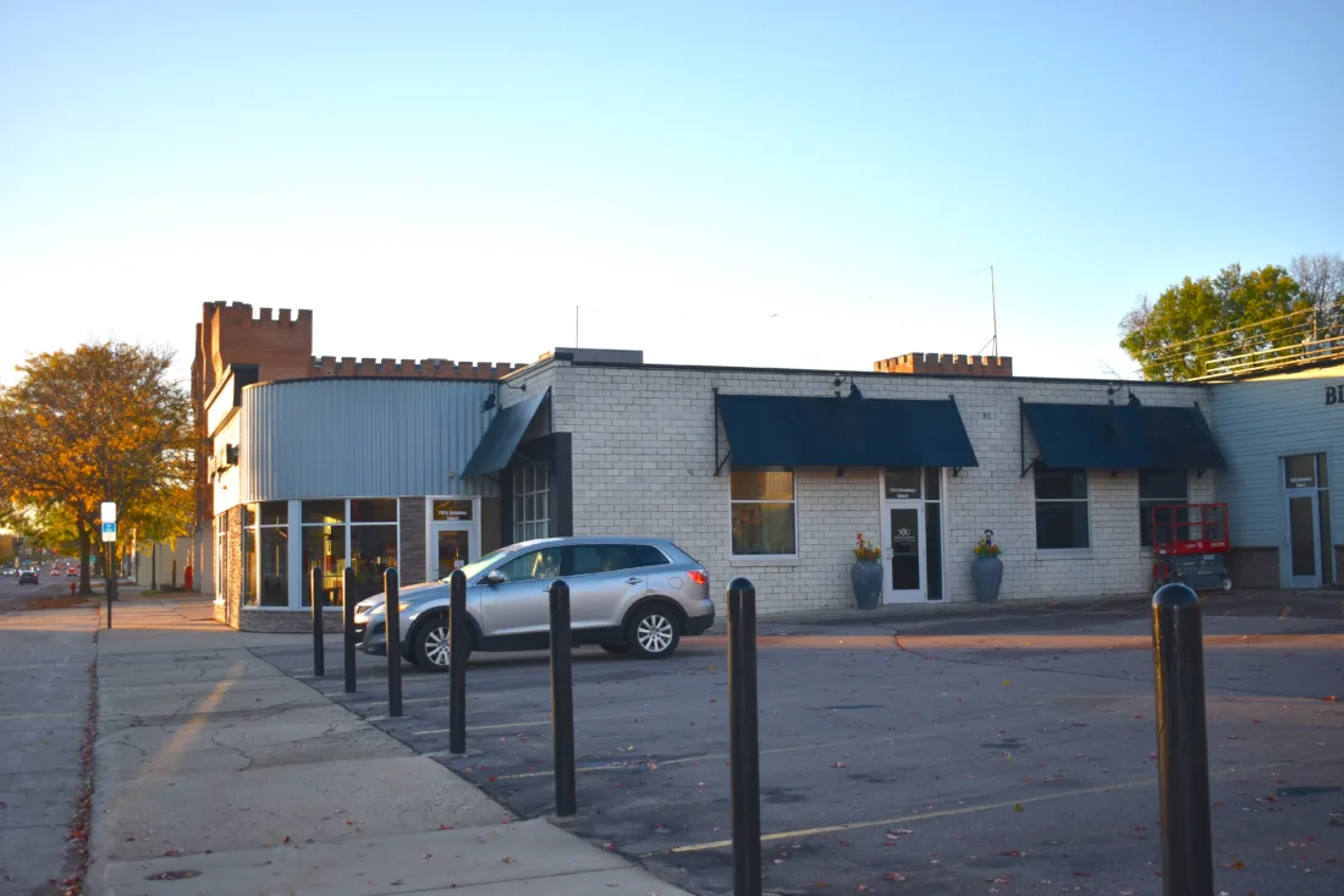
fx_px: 1400
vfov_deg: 35.5
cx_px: 672
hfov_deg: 51.3
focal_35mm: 38
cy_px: 448
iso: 125
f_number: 5
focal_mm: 25
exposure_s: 1/200
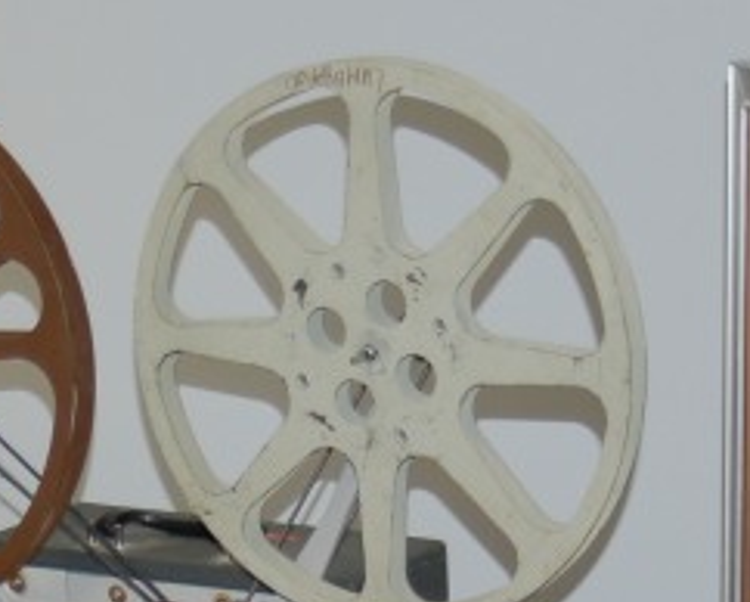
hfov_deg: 14.6
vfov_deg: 11.6
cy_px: 720
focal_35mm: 130
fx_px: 2888
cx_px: 56
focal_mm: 28
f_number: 3.5
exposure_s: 1/60
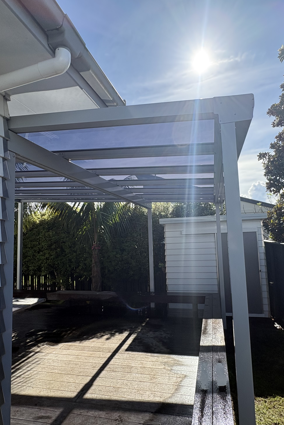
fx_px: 237
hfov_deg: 61.8
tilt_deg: +5.7
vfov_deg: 84.0
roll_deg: +2.4
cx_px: 159
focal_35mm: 20
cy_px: 214
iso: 64
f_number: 2.2
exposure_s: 1/1449
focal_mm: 2.22
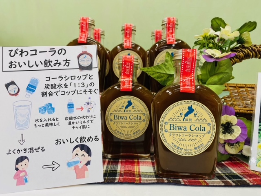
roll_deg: -0.8
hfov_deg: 67.3
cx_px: 130
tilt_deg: -4.0
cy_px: 98
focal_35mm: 26
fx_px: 196
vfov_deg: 53.1
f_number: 1.8
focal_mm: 4.25
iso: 80
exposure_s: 1/120
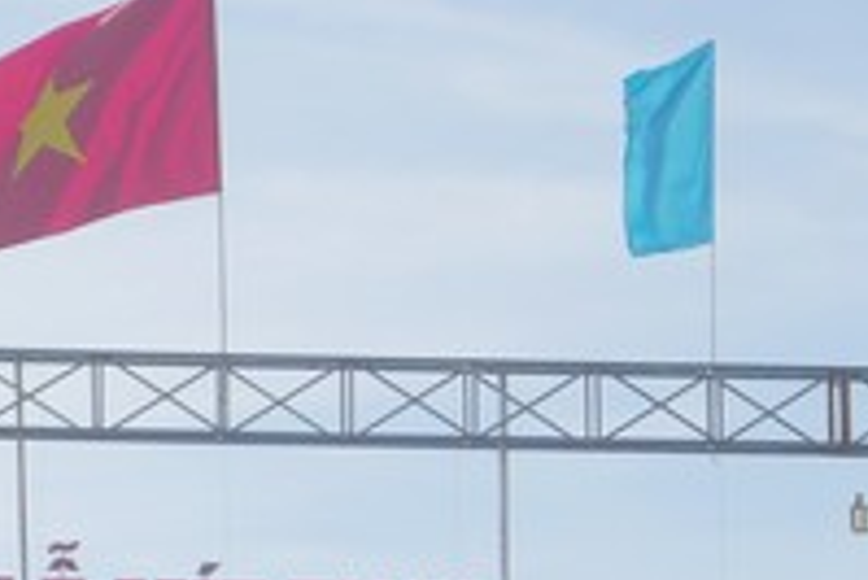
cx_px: 310
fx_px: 6080
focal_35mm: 252
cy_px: 656
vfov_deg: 5.4
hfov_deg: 8.2
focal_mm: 19.2
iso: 80
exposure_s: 1/800
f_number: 5
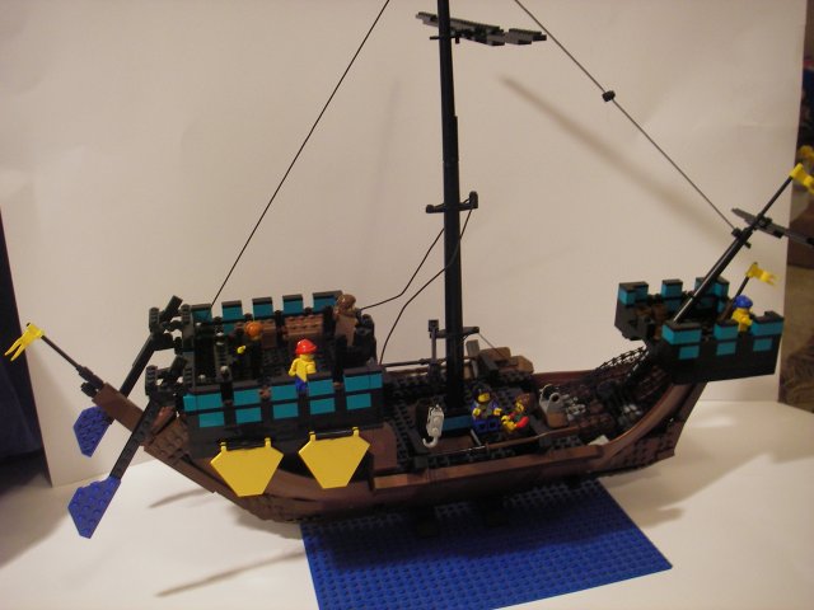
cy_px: 305
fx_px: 894
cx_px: 407
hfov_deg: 49.0
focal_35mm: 38
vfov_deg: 37.7
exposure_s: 1/5
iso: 100
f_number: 3.3
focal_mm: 6.3
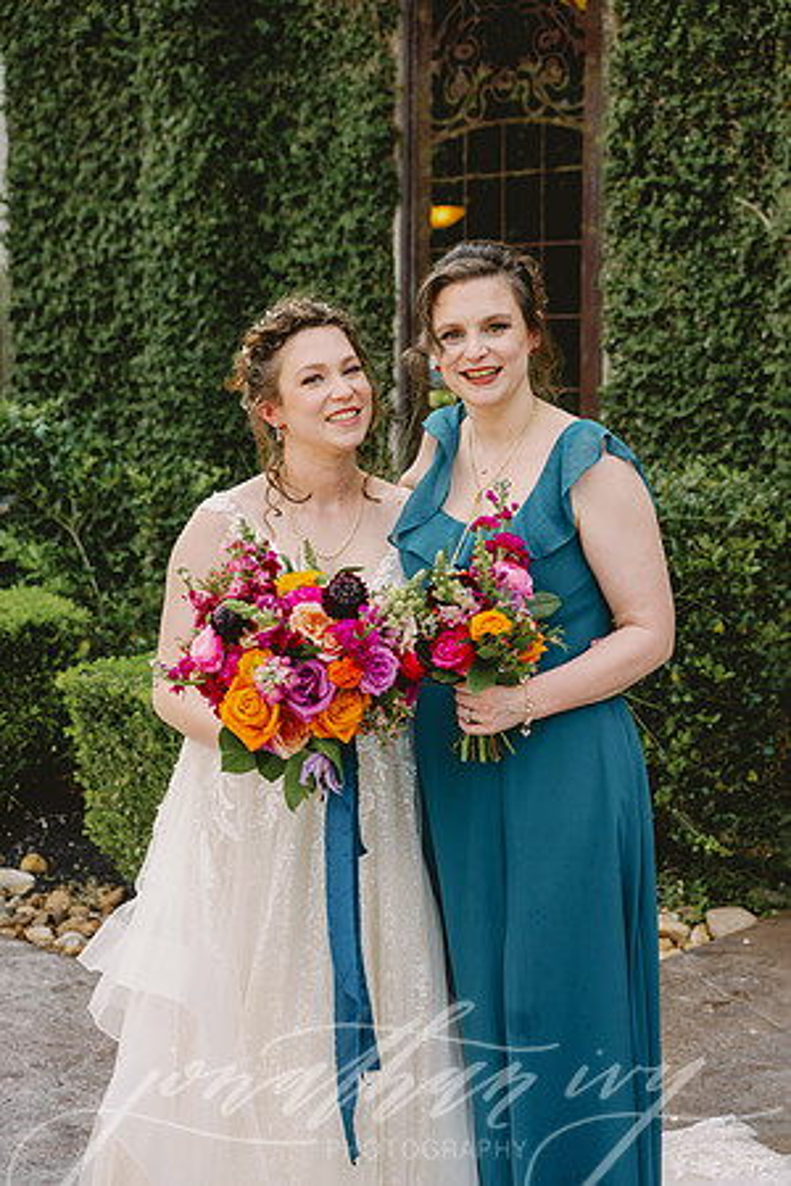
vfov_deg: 33.4
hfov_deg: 22.6
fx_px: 1977
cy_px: 593
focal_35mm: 60
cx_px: 396
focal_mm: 60
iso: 200
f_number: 5
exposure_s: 1/400
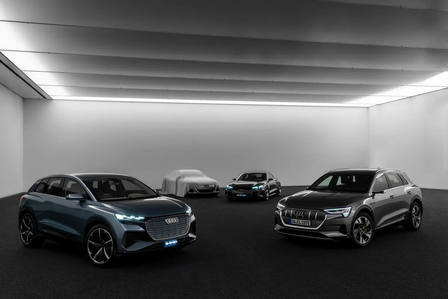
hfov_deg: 60.3
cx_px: 224
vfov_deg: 42.3
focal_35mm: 31
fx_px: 386
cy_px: 150
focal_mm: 31
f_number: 10
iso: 100
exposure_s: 1/6
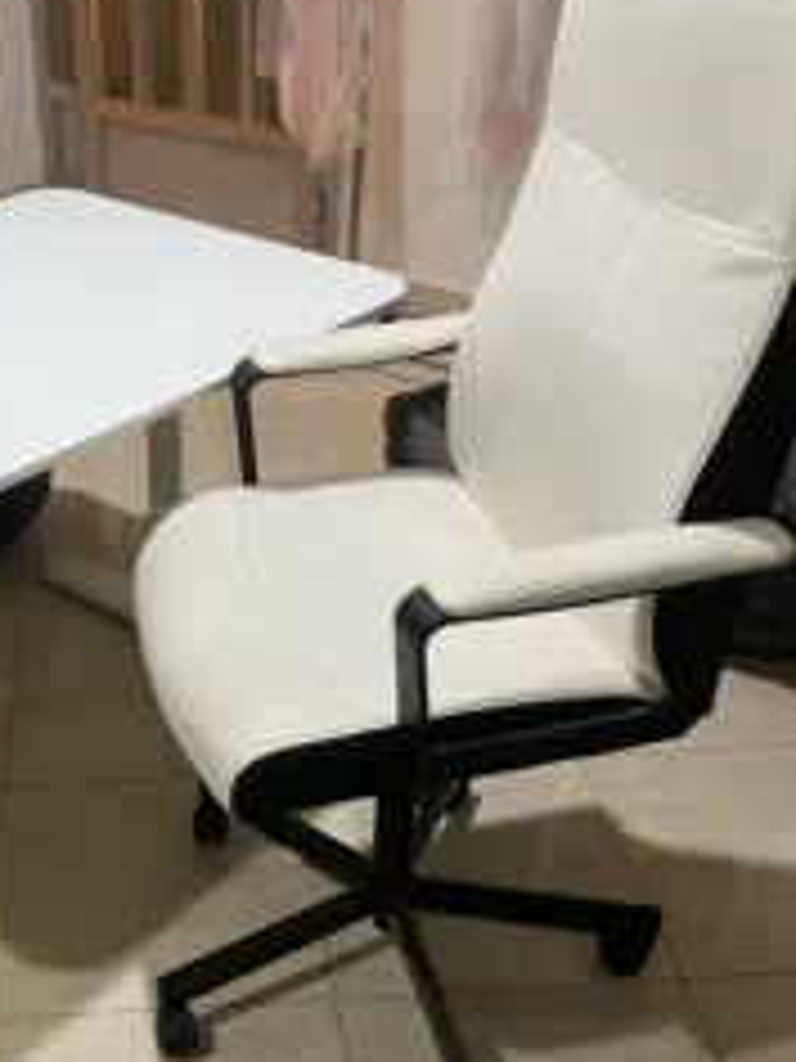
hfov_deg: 32.2
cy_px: 616
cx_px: 184
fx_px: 1349
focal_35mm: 44
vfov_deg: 42.8
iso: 160
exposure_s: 1/50
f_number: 1.8
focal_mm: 4.25
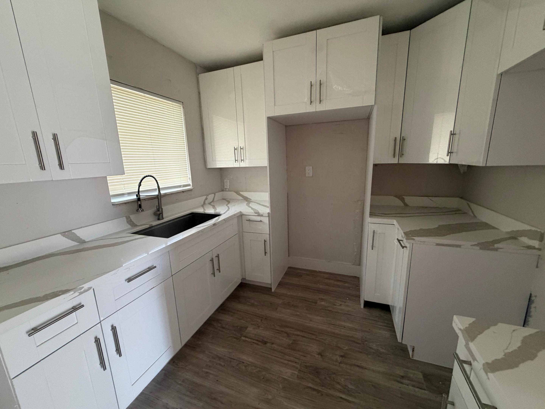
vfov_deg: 85.7
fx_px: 220
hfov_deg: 102.1
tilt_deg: -10.7
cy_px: 204
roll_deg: +1.6
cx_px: 272
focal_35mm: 14
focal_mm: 2.22
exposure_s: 1/61
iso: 320
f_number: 2.2
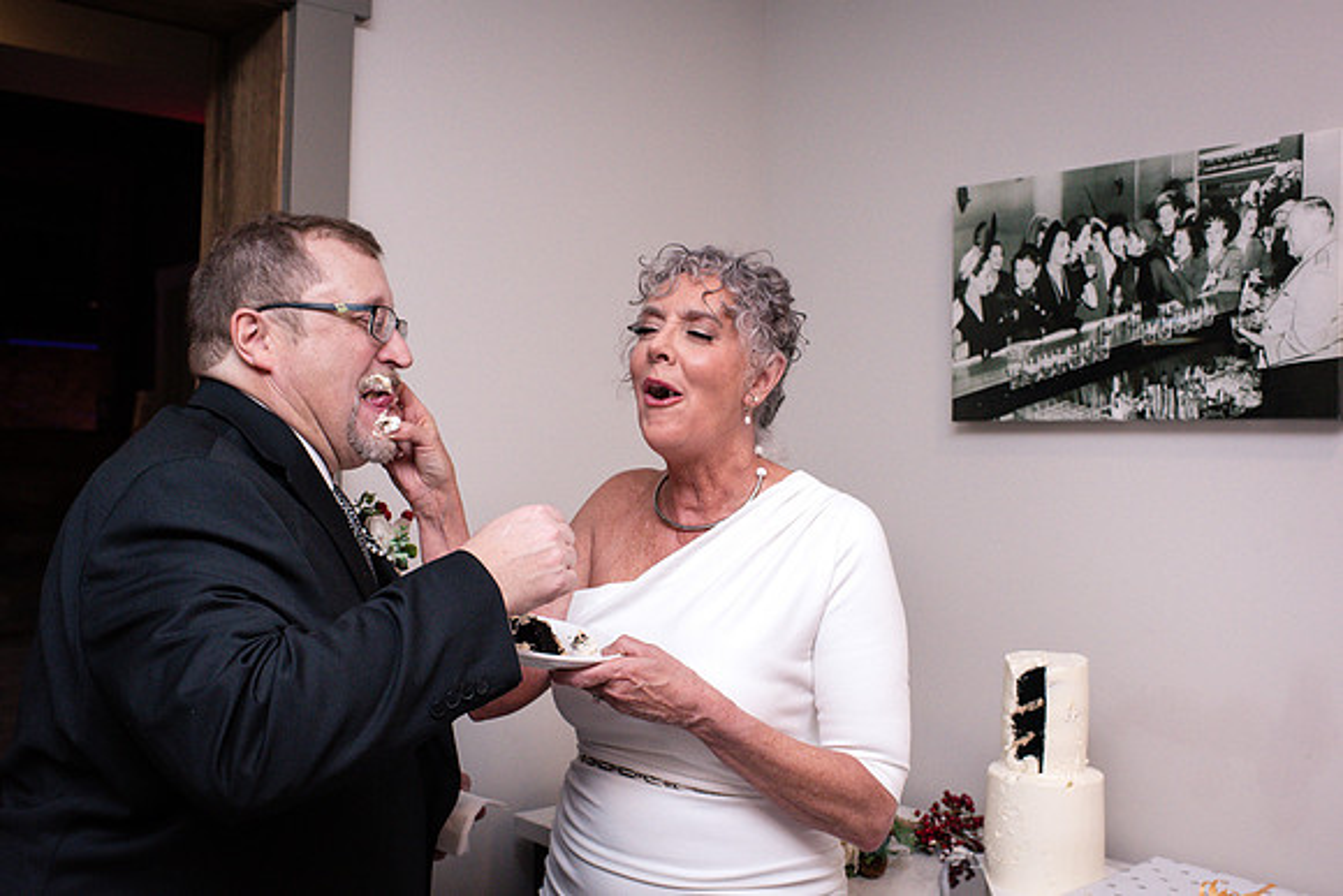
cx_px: 672
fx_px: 1306
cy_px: 448
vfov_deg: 37.9
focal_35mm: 35
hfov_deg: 54.4
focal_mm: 35
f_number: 5.6
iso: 2500
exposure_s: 1/200
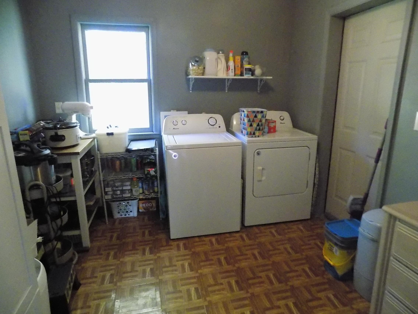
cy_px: 157
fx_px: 278
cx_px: 209
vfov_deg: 58.9
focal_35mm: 23
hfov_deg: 73.9
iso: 1600
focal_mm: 4
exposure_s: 1/30
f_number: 3.1
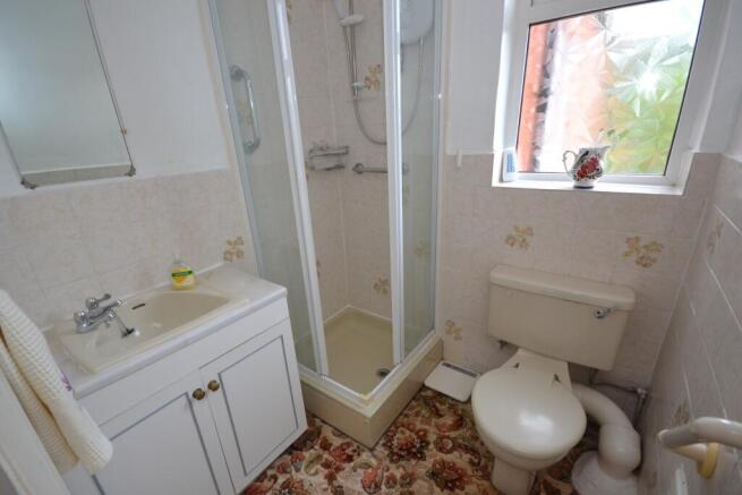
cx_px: 371
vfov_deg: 77.4
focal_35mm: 15
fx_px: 309
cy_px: 248
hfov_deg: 100.4
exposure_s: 1/60
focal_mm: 10
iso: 1100
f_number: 4
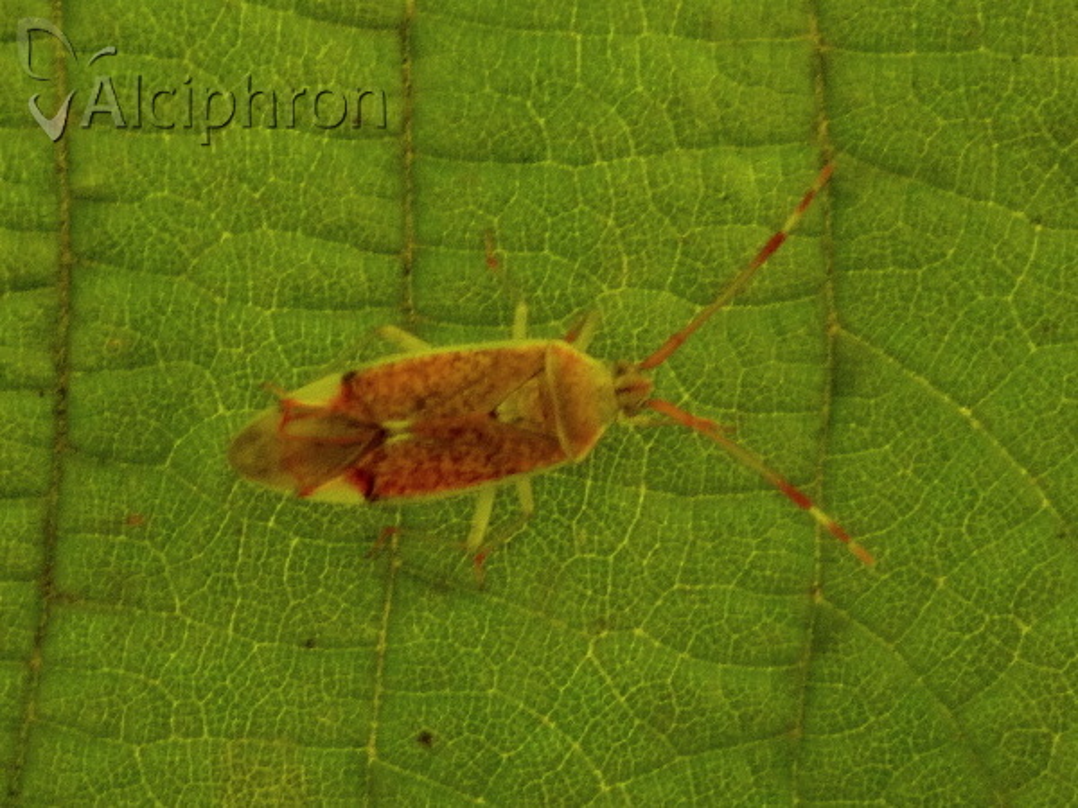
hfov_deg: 63.4
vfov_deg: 49.7
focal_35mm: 28
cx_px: 539
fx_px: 872
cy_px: 404
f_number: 3.1
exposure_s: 1/60
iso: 200
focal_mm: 5
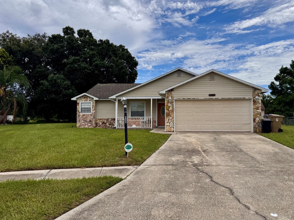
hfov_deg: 65.1
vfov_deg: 51.3
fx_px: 229
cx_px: 162
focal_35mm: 27
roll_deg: -0.2
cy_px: 104
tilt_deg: +2.4
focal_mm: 6.76
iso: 80
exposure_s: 1/7092
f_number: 1.78
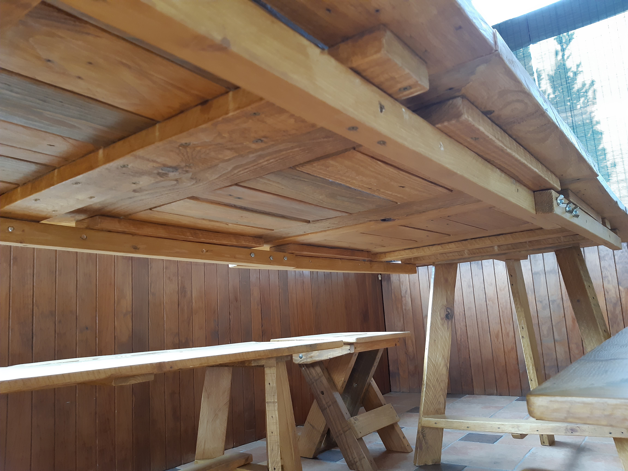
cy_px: 236
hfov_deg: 67.3
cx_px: 314
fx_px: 472
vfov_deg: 53.1
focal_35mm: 26
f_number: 1.7
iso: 250
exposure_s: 1/24
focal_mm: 3.92
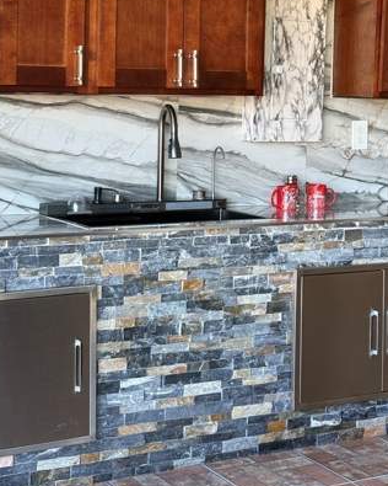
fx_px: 1091
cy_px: 119
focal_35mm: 76
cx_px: 167
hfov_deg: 20.2
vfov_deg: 24.8
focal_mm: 6.76
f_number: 1.78
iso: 80
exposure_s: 1/121
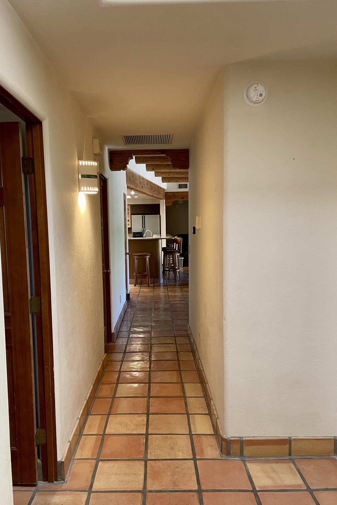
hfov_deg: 44.9
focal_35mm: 29
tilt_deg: -4.7
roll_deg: +2.3
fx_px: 407
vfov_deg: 63.6
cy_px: 267
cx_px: 152
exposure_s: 1/60
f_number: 1.6
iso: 200
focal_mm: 4.2
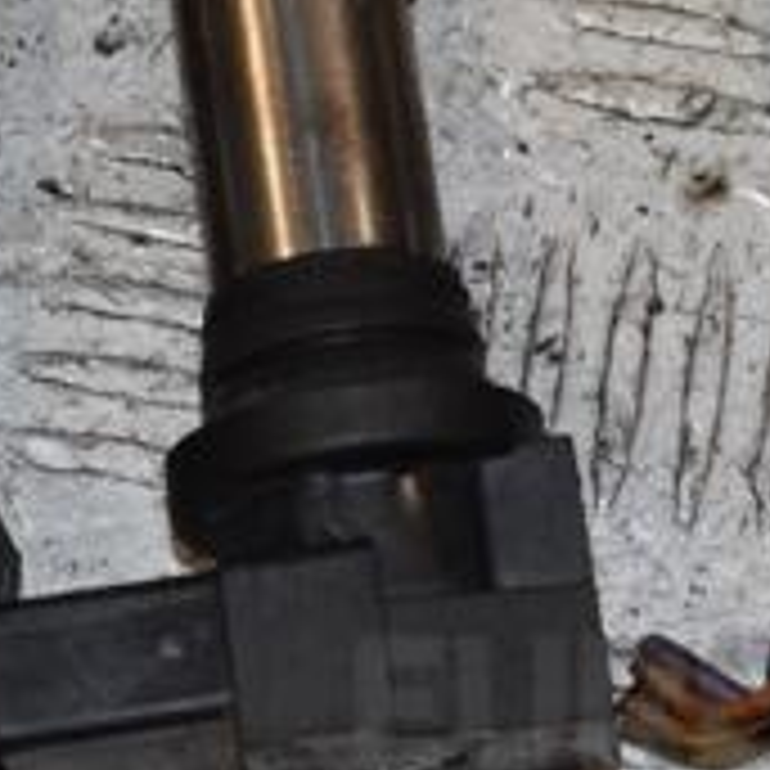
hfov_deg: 7.8
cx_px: 270
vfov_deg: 7.8
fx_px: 5637
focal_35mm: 224
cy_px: 104
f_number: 10
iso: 800
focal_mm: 50
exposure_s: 1/200
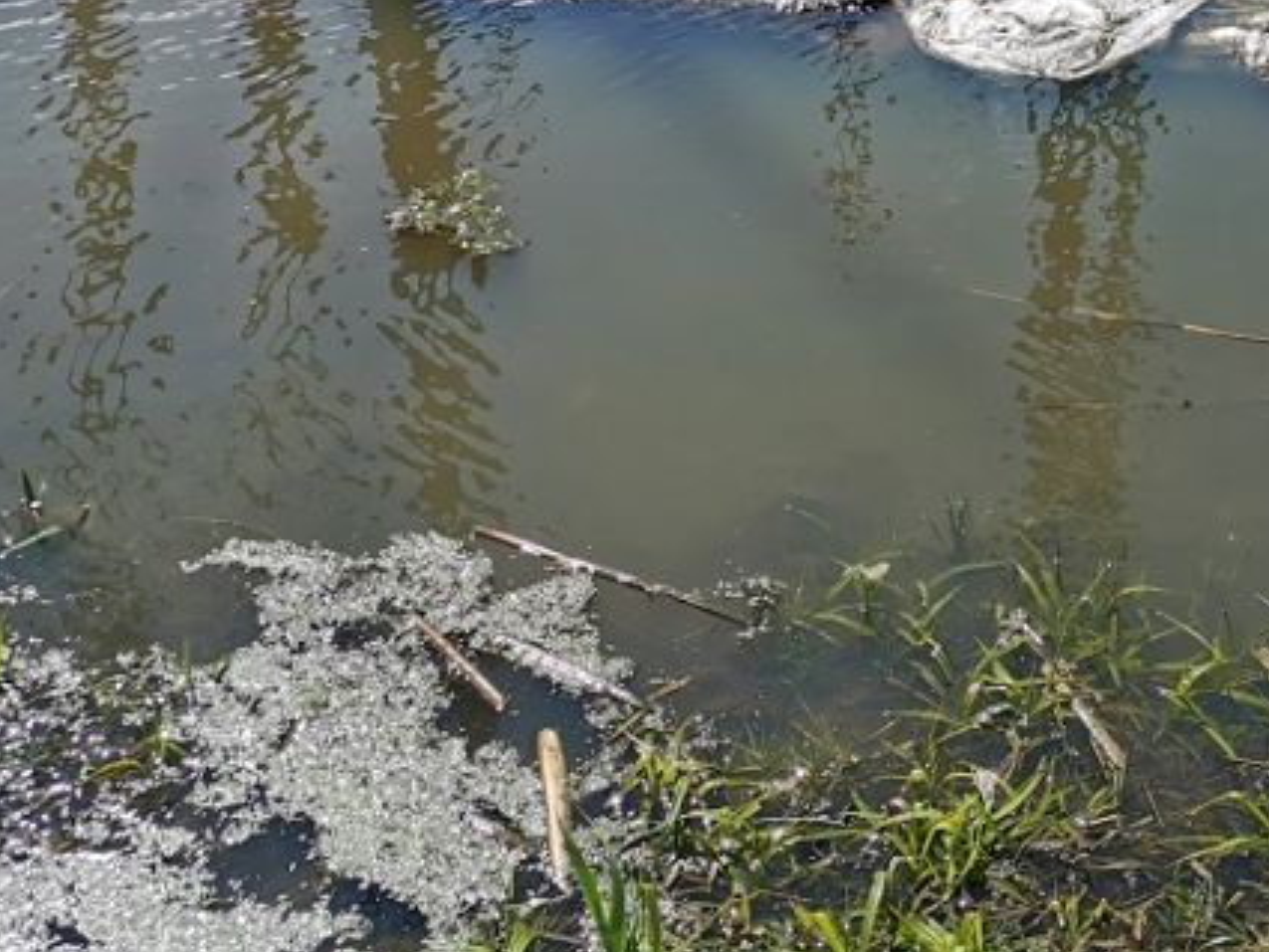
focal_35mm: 65
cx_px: 1045
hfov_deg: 29.0
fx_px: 2384
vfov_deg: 21.8
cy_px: 15
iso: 50
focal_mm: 5.58
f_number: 1.8
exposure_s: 1/3356
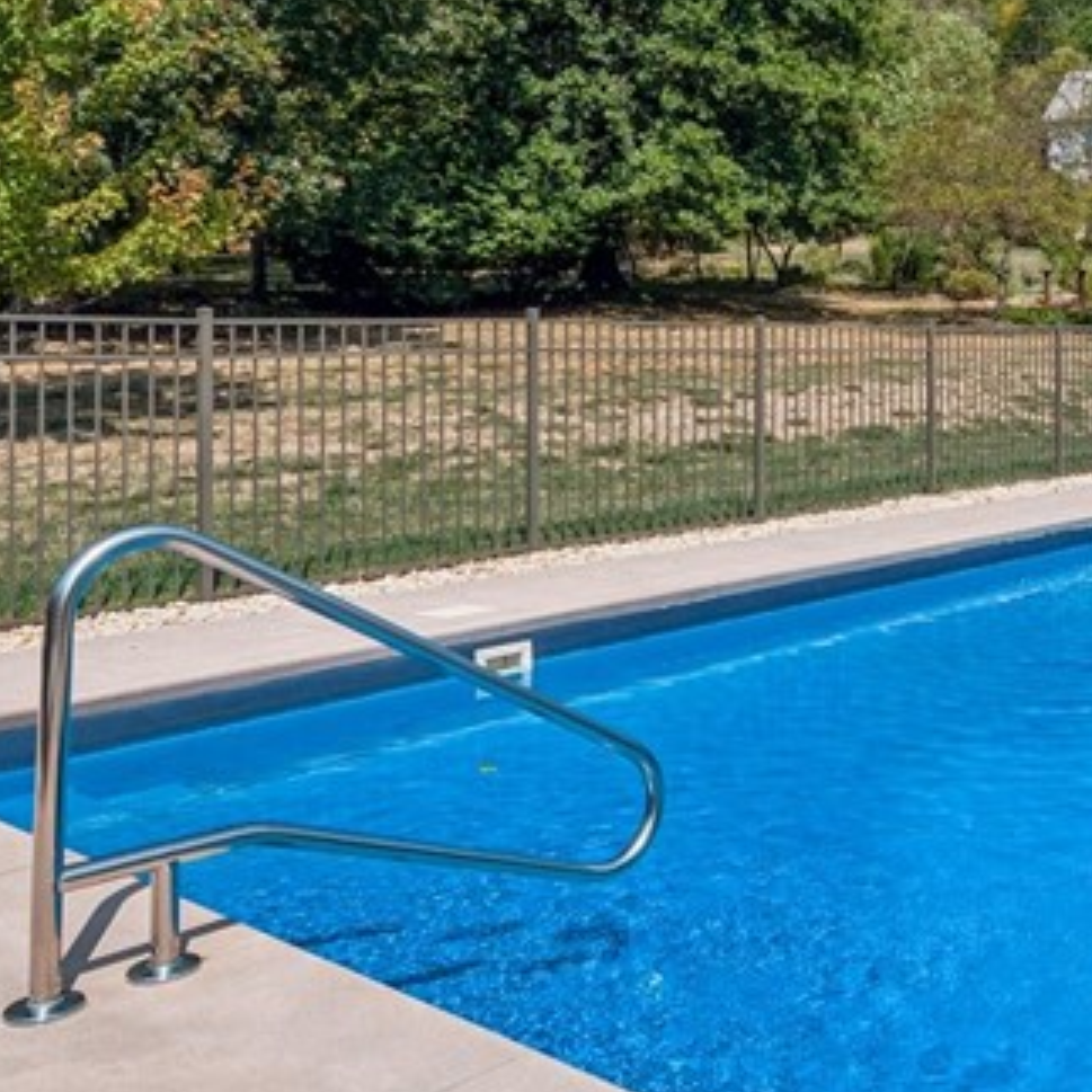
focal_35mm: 40
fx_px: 1428
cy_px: 341
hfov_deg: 38.2
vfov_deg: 41.2
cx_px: 1036
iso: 80
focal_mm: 14
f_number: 11
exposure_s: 1/1000
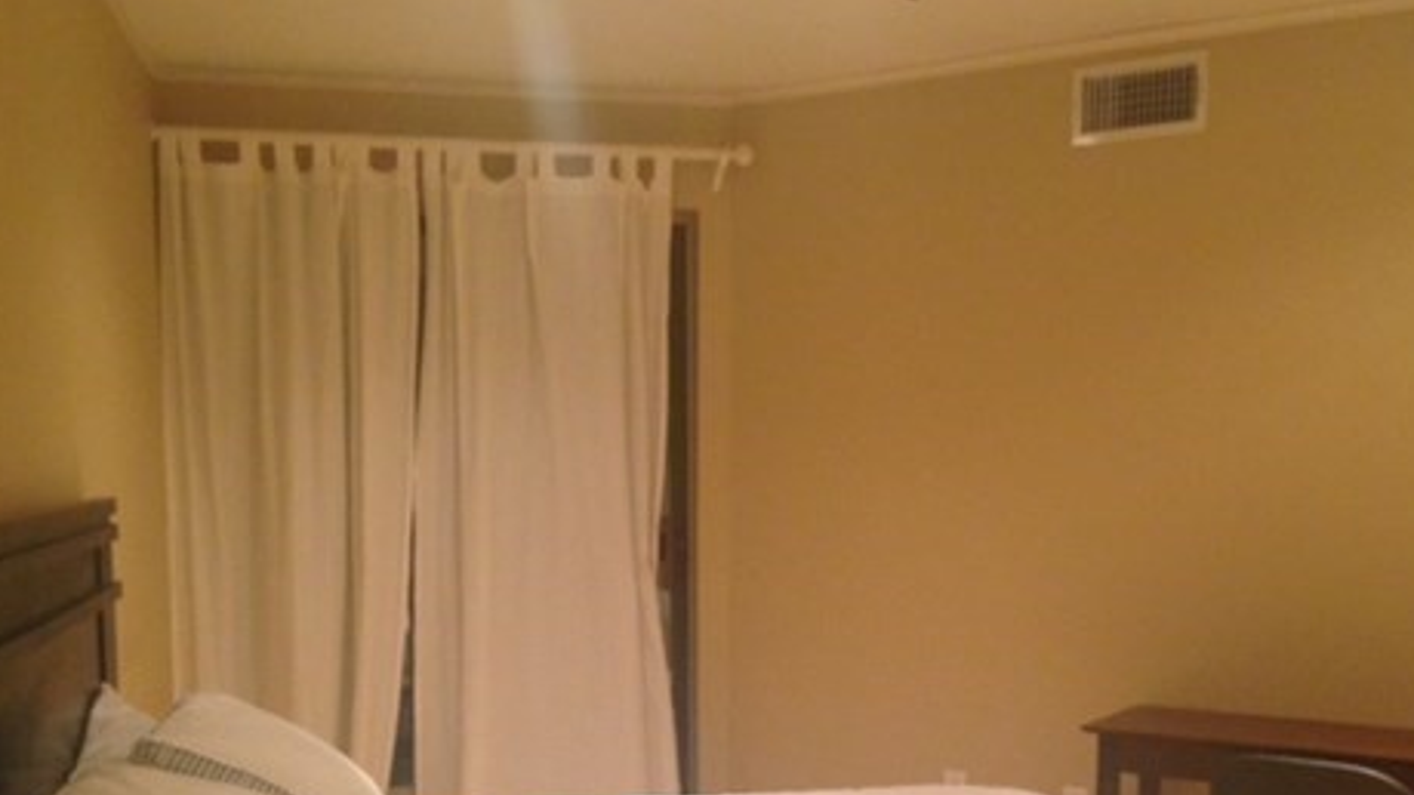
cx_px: 705
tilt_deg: -7.1
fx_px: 1762
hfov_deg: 43.7
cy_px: 638
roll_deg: +0.1
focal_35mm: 47
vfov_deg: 25.0
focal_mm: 4.12
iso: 160
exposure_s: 1/20
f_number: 2.4
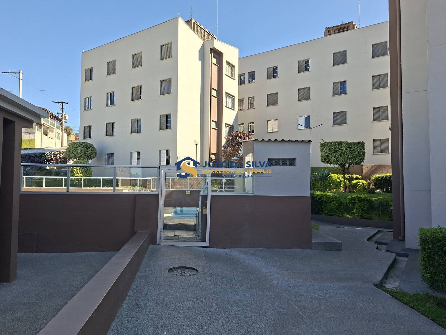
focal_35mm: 23
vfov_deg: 58.9
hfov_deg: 73.9
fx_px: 296
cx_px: 223
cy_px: 168
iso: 50
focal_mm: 5.54
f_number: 1.8
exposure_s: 1/1121
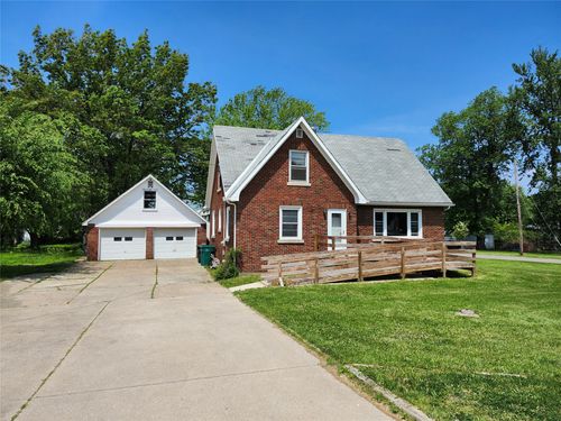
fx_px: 373
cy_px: 210
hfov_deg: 73.9
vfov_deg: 58.9
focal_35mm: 23
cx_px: 280
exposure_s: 1/2010
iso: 25
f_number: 1.8
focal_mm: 5.54
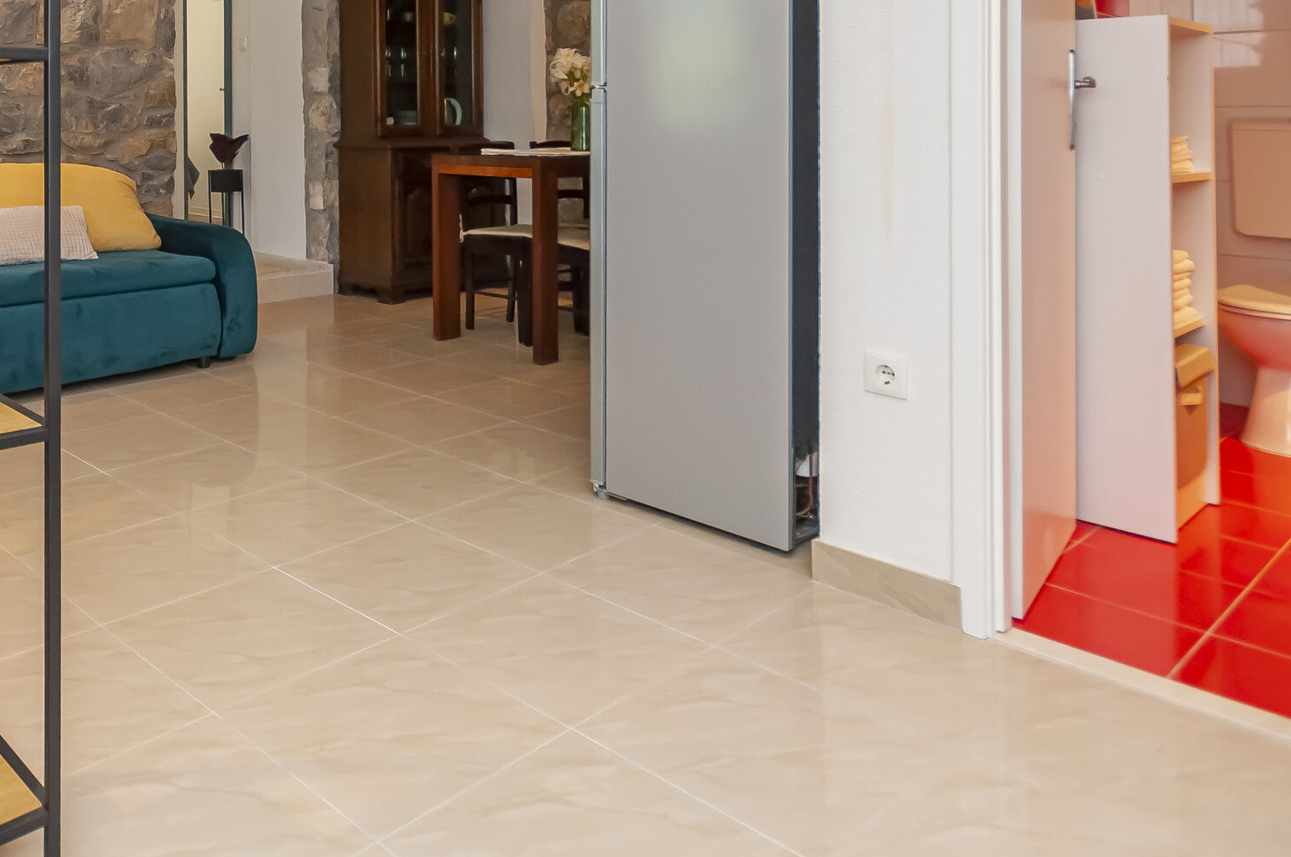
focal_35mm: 28
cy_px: 113
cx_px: 396
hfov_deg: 63.3
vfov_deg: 43.0
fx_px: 1003
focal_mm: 10
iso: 320
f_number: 4.5
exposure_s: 1/60
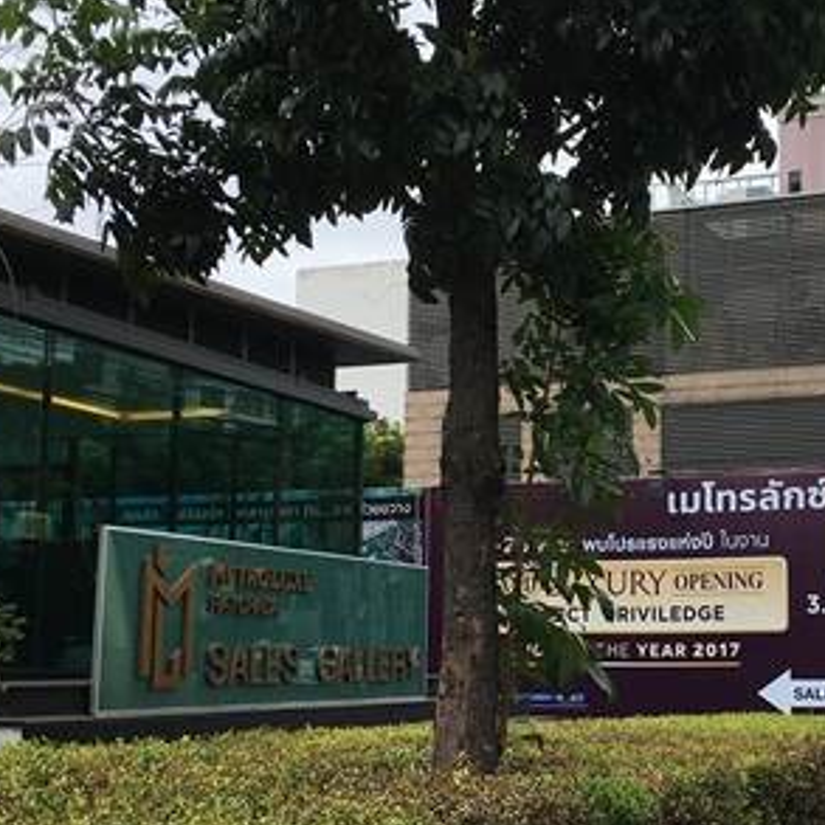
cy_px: 479
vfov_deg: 30.5
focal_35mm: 56
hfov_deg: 30.0
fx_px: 1510
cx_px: 634
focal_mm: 4.15
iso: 25
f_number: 2.2
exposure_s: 1/1054
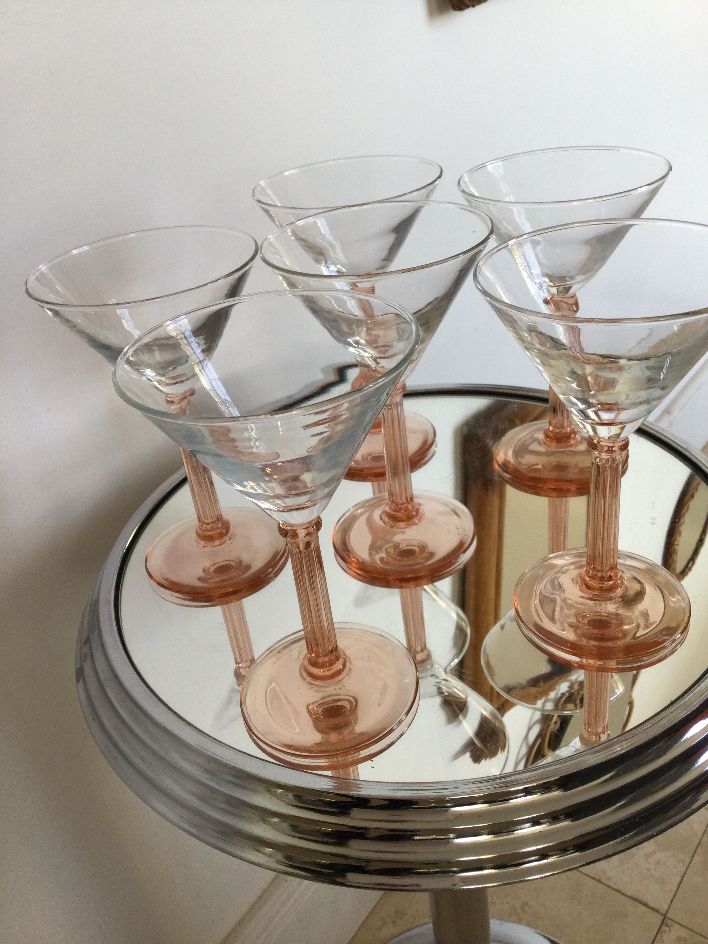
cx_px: 354
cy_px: 472
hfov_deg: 45.4
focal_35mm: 31
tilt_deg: -31.7
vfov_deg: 58.4
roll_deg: +9.3
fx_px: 845
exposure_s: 1/100
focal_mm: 3.3
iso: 50
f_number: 2.4
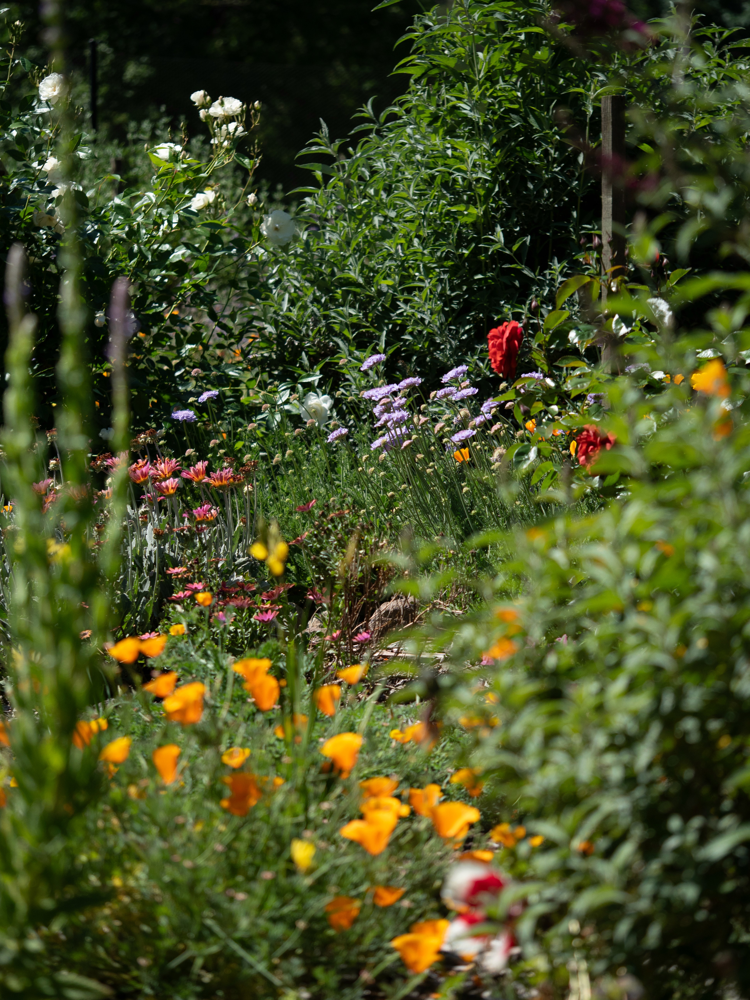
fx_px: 3467
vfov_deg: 16.4
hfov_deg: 12.3
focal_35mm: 120
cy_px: 500
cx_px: 375
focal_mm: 60
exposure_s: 1/3200
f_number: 2.8
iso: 200
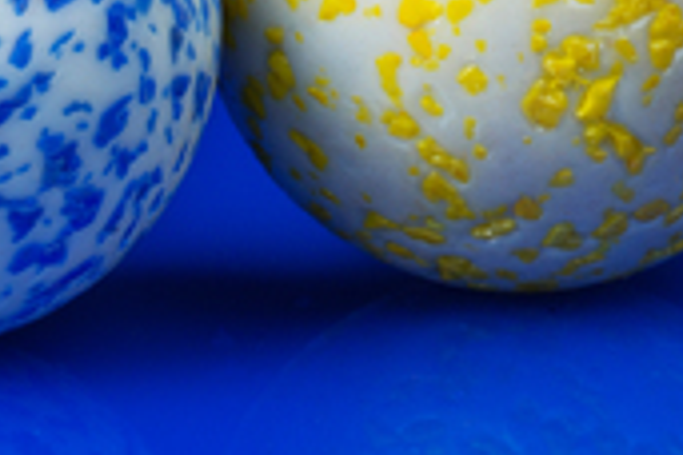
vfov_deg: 2.0
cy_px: 299
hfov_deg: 2.9
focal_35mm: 700
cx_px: -112
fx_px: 13280
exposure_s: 1/200
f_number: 22
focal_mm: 200
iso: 100
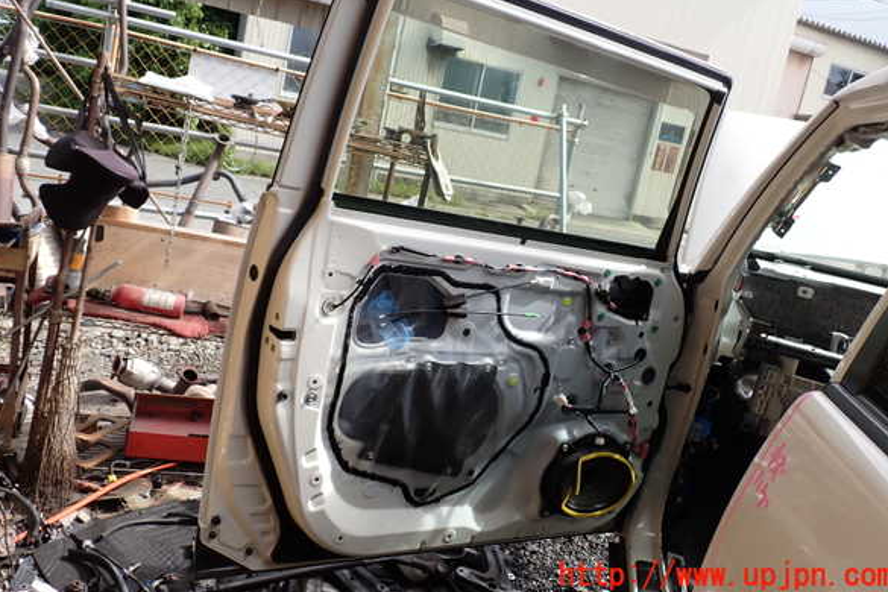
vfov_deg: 41.0
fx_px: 789
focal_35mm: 32
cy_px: 253
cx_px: 446
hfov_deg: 58.7
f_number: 3.2
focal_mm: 5.4
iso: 100
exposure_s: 1/400
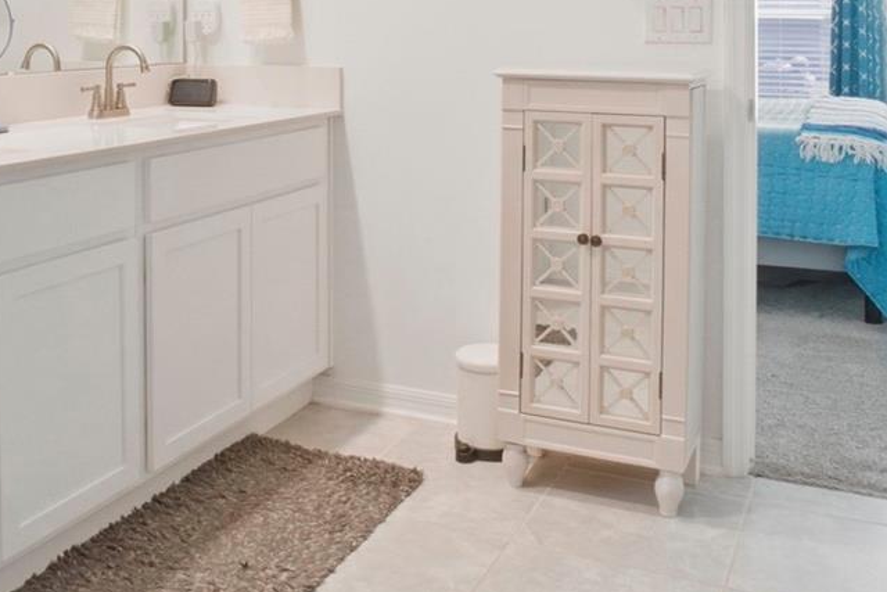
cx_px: 290
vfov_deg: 30.8
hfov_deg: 46.3
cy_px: 42
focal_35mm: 41
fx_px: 1017
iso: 640
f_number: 13
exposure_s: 1/3.33
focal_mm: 11
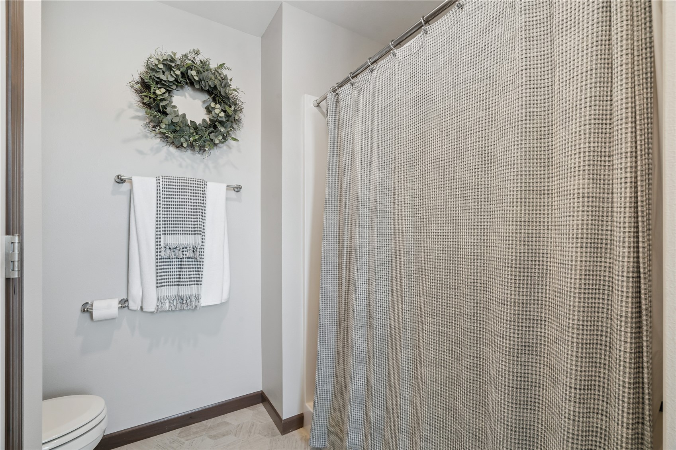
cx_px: 338
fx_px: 300
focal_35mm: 16
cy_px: 225
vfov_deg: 73.7
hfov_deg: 96.7
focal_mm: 16
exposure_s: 1/5
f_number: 10
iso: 400
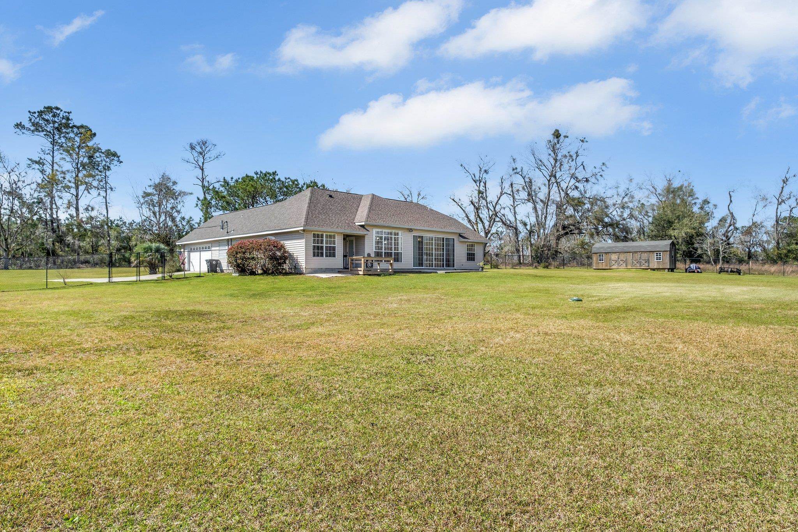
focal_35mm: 21
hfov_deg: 81.2
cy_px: 266
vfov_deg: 59.5
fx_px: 465
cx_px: 399
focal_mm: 13.8
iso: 250
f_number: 8
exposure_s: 1/480
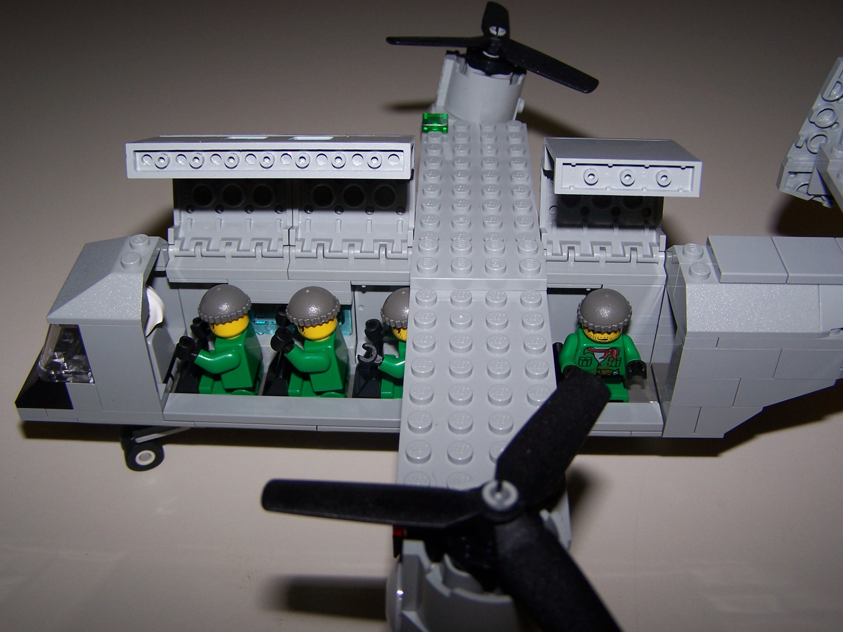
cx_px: 422
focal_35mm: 38
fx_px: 925
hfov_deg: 49.0
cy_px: 316
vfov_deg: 37.7
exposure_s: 1/60
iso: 80
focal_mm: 6.3
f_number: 2.8
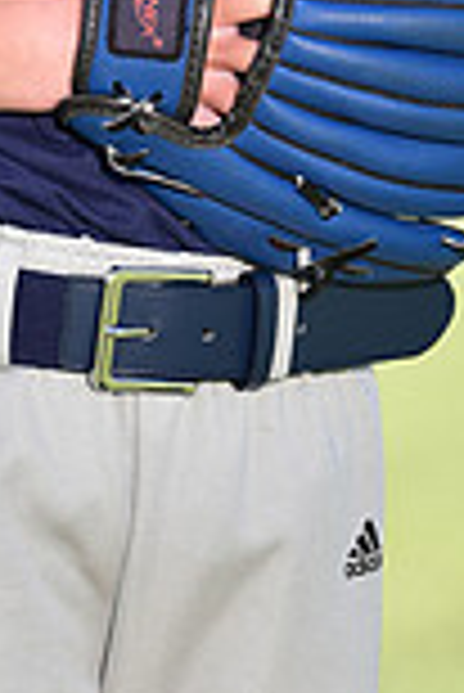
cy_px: -274
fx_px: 14563
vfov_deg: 2.7
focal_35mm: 755
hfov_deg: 1.8
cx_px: 101
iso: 80
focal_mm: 200
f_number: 5
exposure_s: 1/200
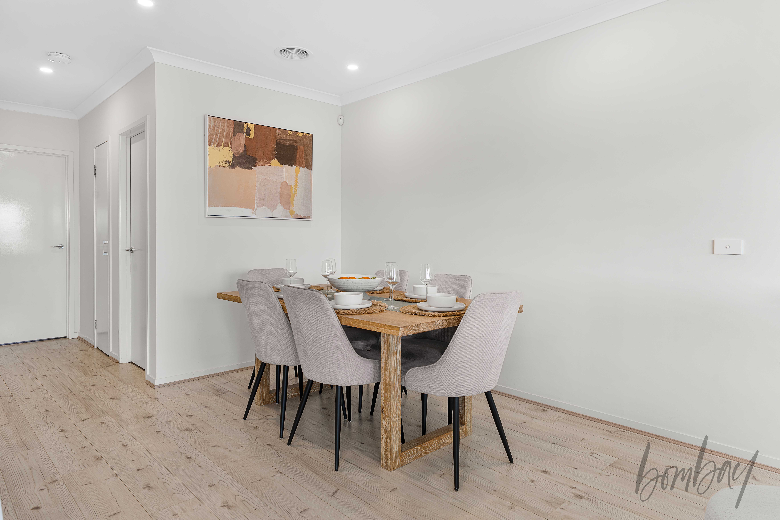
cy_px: 260
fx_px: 477
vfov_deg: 57.2
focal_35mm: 22
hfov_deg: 78.6
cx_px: 390
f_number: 8
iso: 100
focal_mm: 22
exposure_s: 1/8
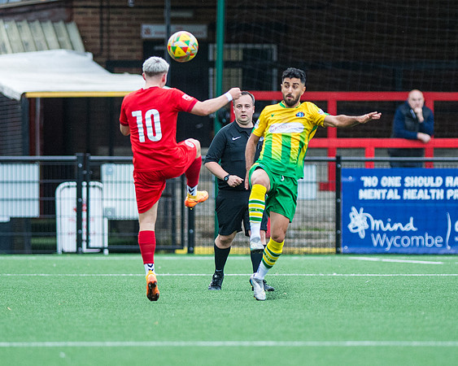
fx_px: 9328
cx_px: 264
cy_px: 193
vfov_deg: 2.2
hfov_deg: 2.8
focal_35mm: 688
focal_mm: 300
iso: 2000
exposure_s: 1/1000
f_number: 2.8
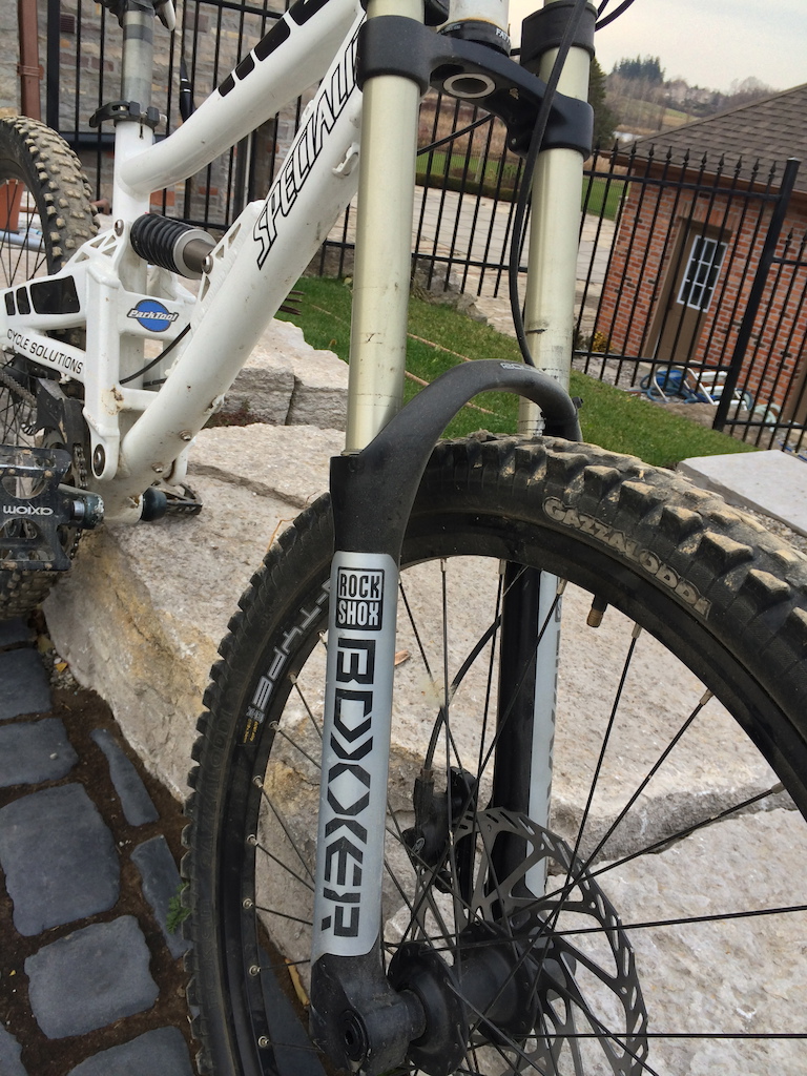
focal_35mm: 30
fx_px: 933
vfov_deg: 60.0
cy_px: 538
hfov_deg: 46.8
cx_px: 404
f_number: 2.2
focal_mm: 4.12
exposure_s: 1/60
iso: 40
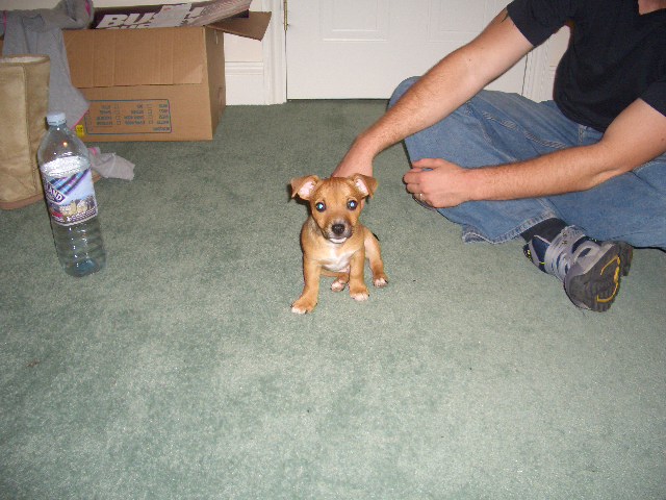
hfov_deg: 52.6
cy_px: 250
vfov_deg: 40.7
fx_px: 673
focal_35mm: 35
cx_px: 333
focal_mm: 5.8
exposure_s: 1/60
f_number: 2.6
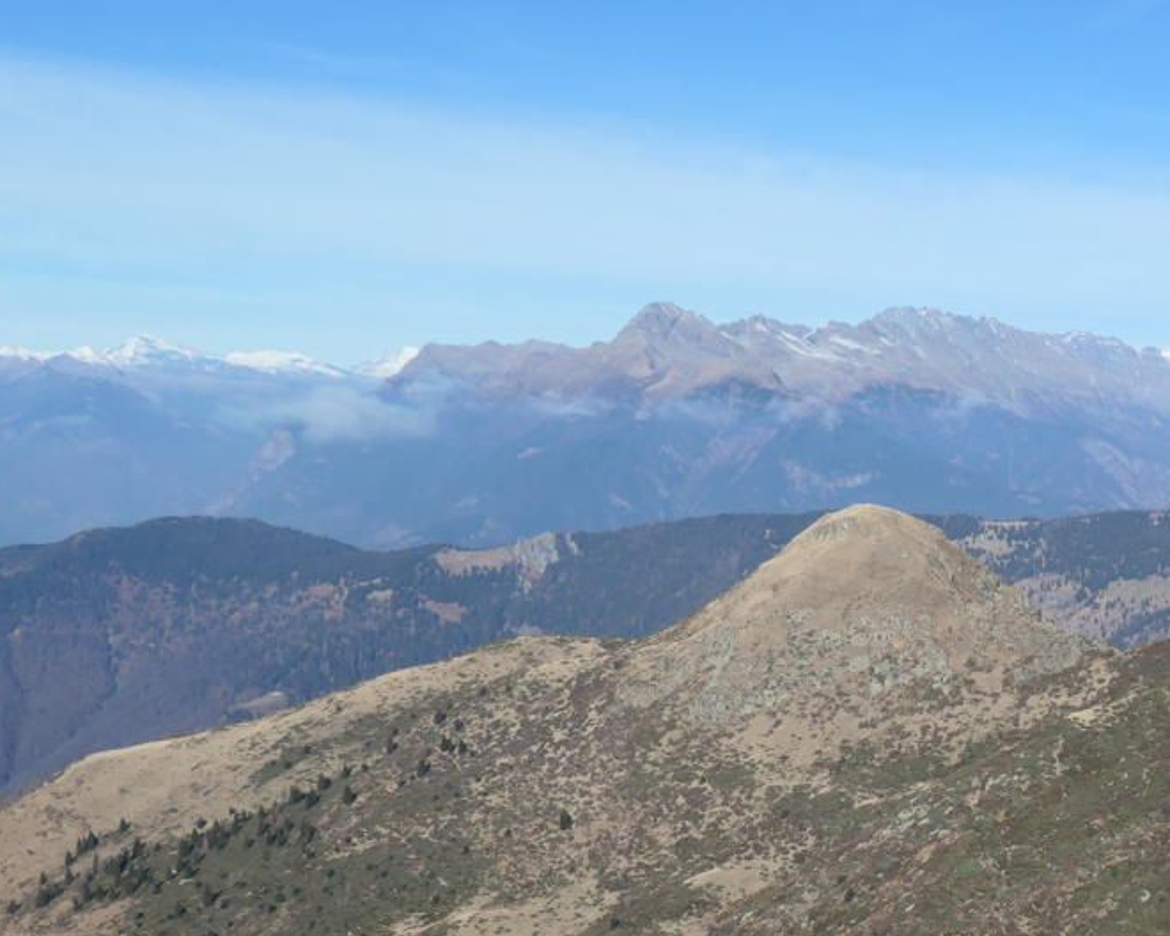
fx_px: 2216
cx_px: 1195
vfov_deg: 23.1
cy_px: 878
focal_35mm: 64
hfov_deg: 27.7
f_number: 6.3
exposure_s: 1/800
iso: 200
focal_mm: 10.9
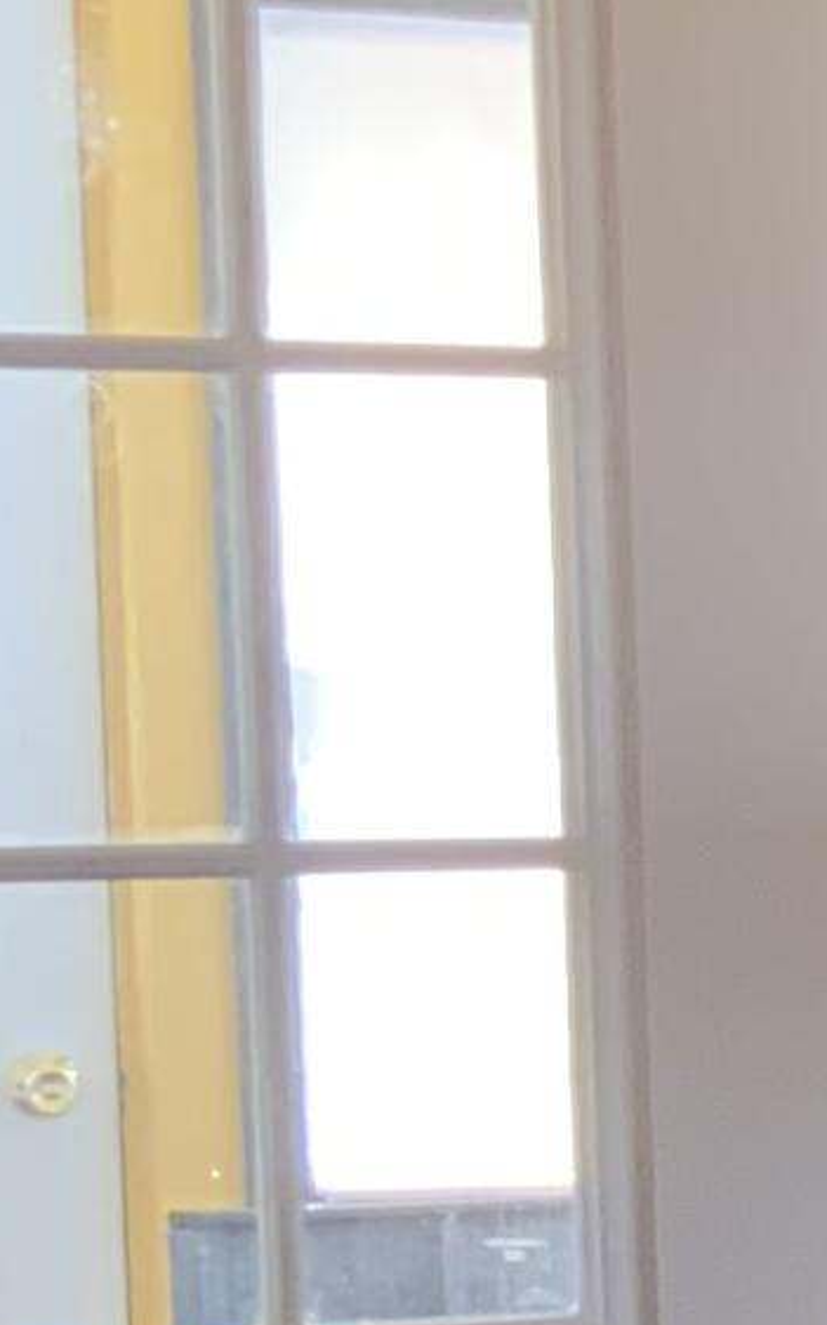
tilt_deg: -7.8
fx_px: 5917
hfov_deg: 6.9
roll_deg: -1.2
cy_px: 1250
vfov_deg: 12.6
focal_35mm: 164
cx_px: 2759
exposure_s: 1/60
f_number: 1.8
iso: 64
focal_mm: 3
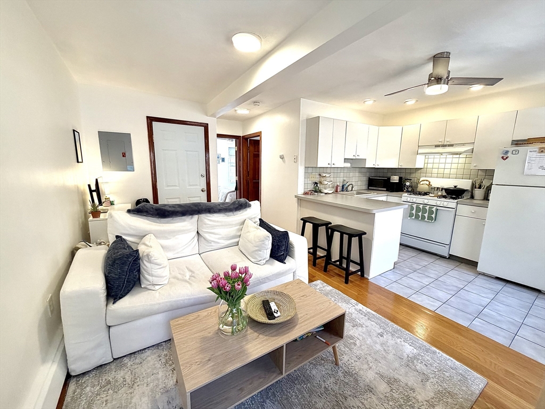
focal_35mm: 14
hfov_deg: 102.1
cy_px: 204
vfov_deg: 85.7
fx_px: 220
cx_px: 272
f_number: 2.2
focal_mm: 2.22
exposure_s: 1/120
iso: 200
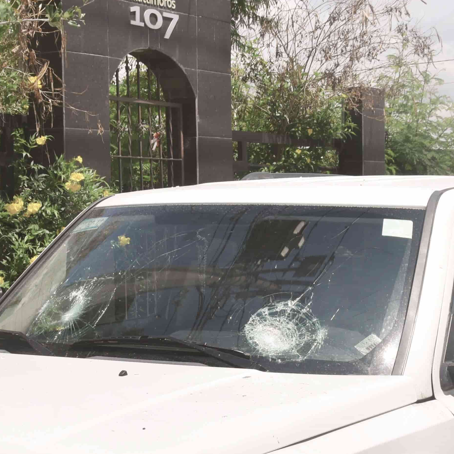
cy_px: 312
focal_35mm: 91
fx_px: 1350
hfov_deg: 19.1
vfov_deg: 19.0
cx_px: 276
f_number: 9
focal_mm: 22
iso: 100
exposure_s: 1/320
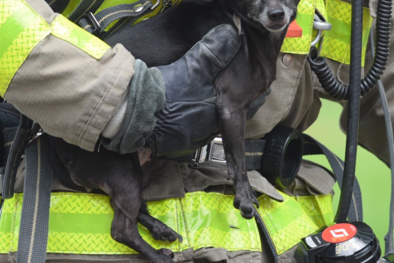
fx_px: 8425
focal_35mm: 770
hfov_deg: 2.7
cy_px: 64
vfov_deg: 1.8
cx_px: 176
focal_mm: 300
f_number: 5
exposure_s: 1/1600
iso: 800
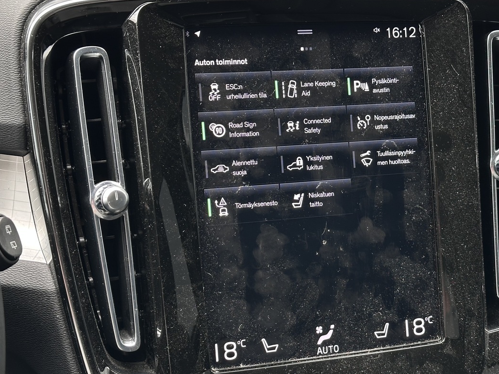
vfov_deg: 22.2
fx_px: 951
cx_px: 309
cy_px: 209
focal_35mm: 66
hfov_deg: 29.3
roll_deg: -4.2
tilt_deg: -22.8
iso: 80
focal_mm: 6.86
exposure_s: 1/79
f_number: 1.78
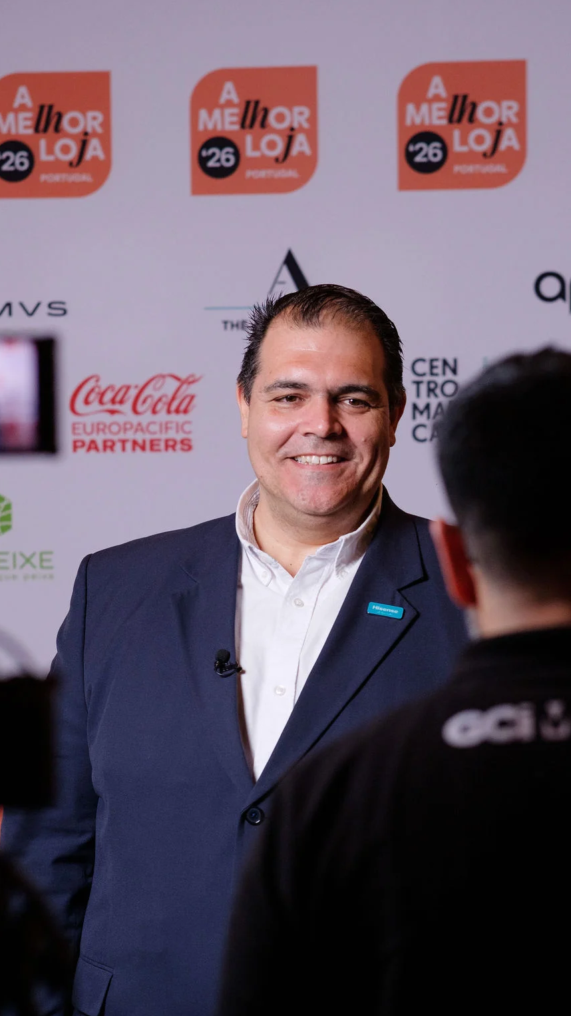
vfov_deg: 15.9
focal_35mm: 135
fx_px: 3635
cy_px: 505
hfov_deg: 9.0
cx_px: 252
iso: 1250
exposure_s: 1/125
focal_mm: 85
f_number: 3.6
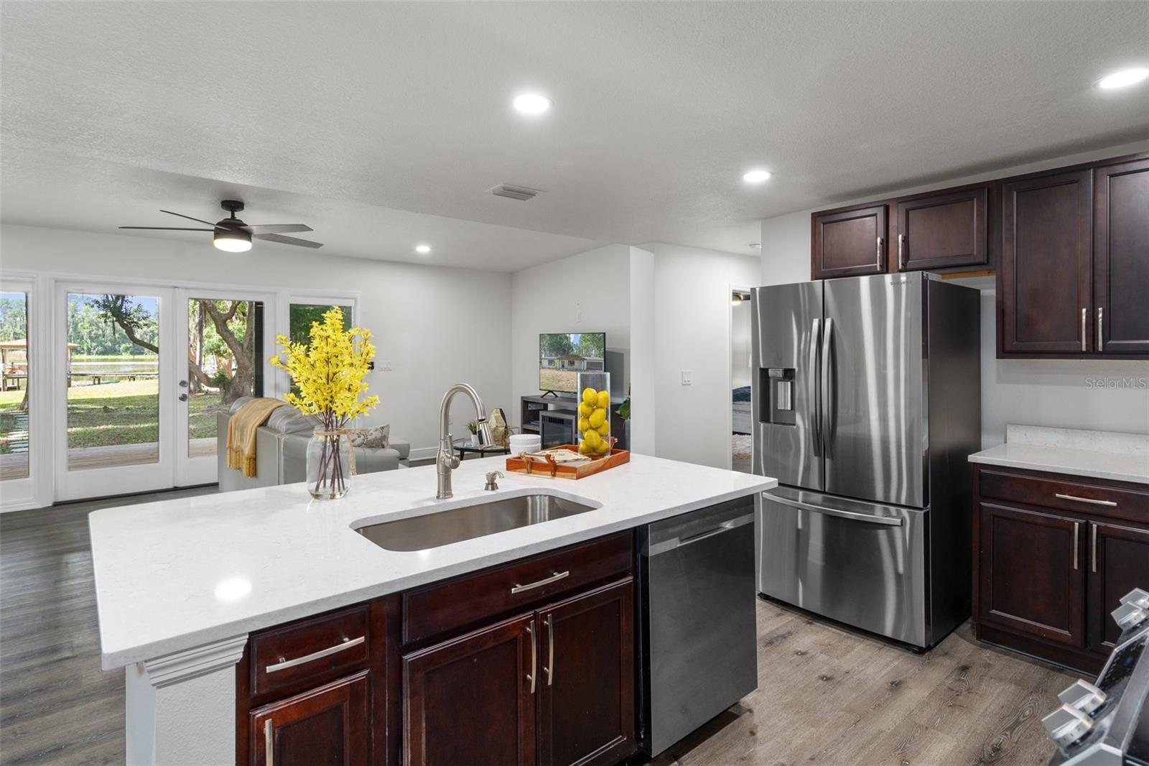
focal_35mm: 17
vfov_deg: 70.4
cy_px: 383
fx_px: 542
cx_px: 574
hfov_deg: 93.3
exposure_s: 1/2.5
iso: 320
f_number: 8
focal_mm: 17
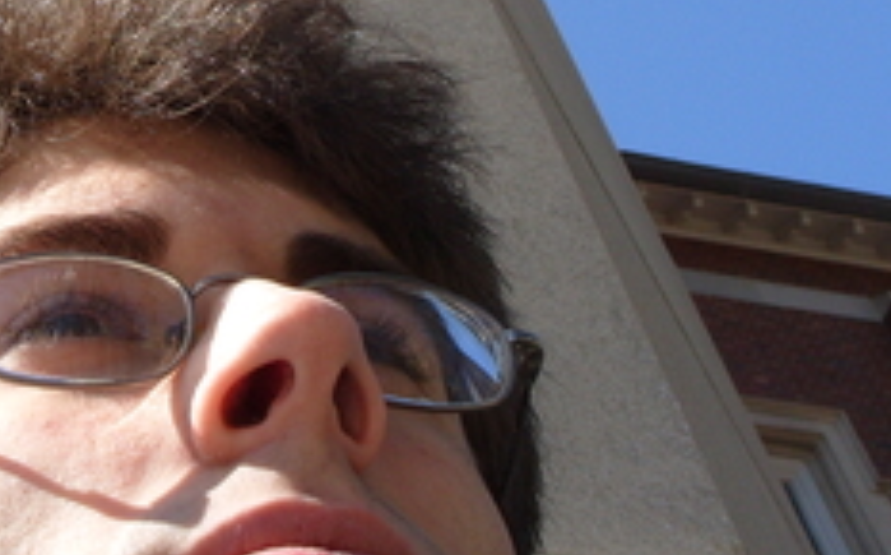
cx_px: -19
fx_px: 2474
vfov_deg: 12.6
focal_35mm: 102
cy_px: -61
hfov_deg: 19.8
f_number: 5.7
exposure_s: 1/350
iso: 80
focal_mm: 7.8
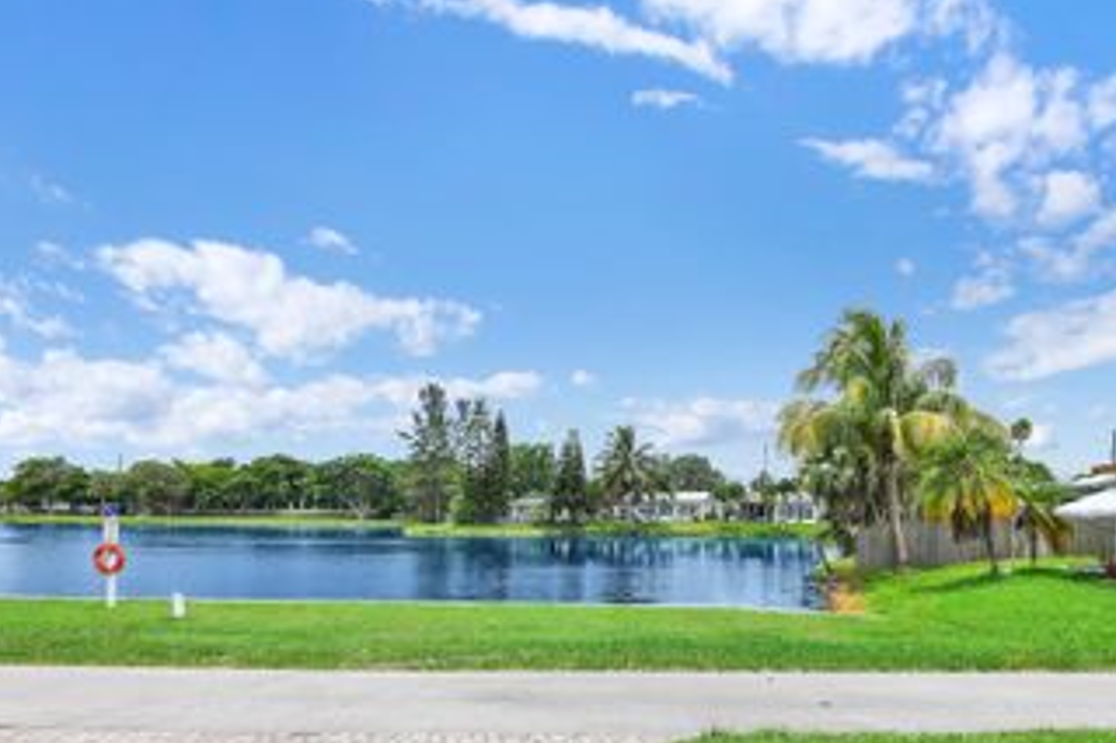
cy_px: 504
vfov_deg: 50.2
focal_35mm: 25
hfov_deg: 71.3
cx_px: 621
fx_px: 775
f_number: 11
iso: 200
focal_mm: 16
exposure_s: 1/500
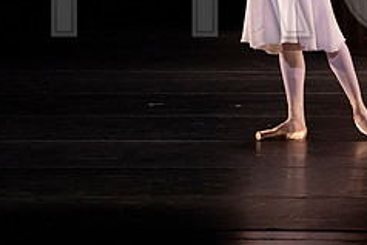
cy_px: -29
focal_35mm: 818
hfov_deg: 2.5
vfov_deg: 1.7
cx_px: 392
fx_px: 8344
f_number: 5.6
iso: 20000
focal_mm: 336
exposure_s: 1/400
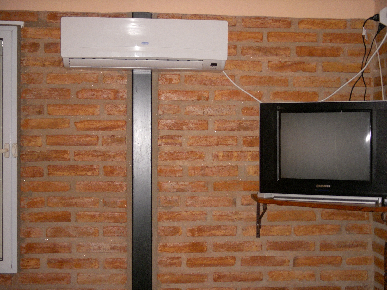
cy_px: 145
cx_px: 194
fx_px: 637
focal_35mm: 57
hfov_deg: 33.8
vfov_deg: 25.7
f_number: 3.6
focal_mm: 9.4
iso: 400
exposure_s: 1/125
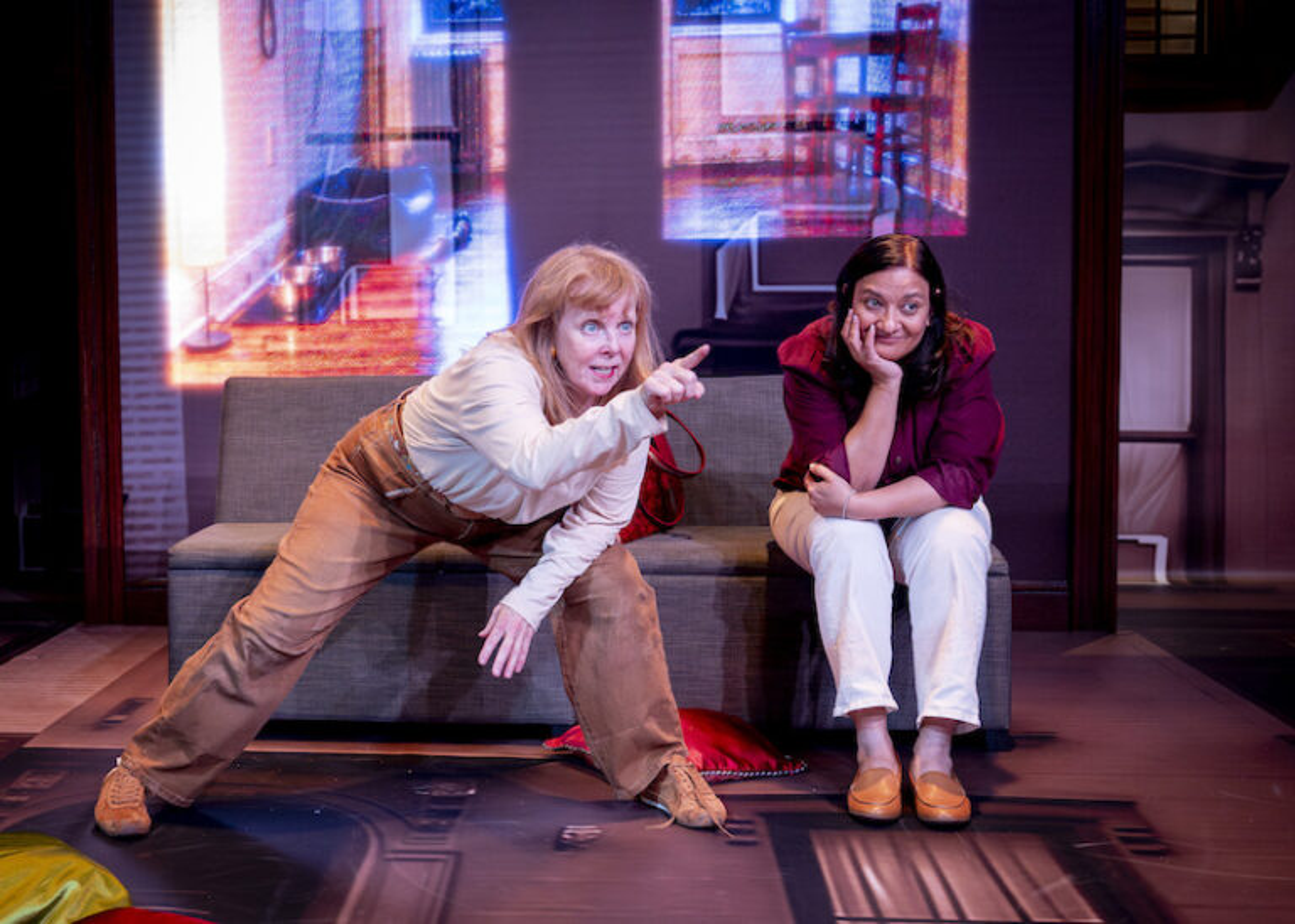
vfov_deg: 30.5
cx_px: 451
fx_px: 1692
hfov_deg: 41.4
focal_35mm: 46
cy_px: 388
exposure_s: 1/160
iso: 2500
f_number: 4.5
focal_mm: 35
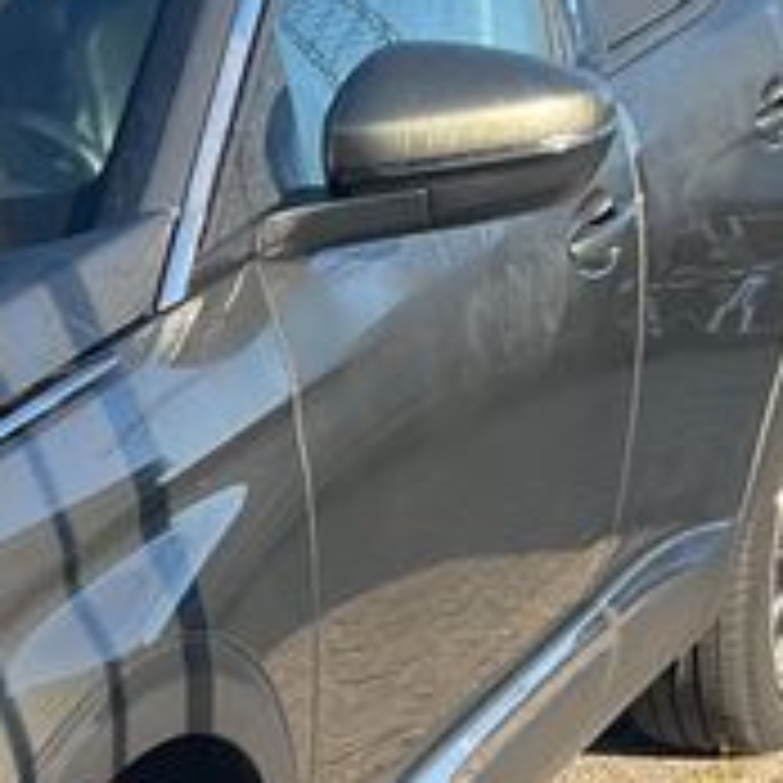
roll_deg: +2.9
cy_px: 788
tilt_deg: -16.2
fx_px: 3020
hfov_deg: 13.4
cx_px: -576
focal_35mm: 118
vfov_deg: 14.5
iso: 16
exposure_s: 1/378
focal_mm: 3
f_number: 1.8
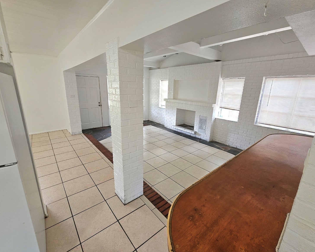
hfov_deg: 100.7
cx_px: 159
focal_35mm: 14
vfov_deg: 88.0
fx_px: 131
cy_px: 124
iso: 200
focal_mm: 2.2
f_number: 2.2
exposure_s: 1/60.2
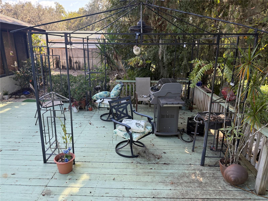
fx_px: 186
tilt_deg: -16.4
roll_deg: -0.7
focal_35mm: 24
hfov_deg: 71.6
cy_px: 100
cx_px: 134
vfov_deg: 56.8
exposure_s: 1/501
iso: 100
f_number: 1.78
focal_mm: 6.76
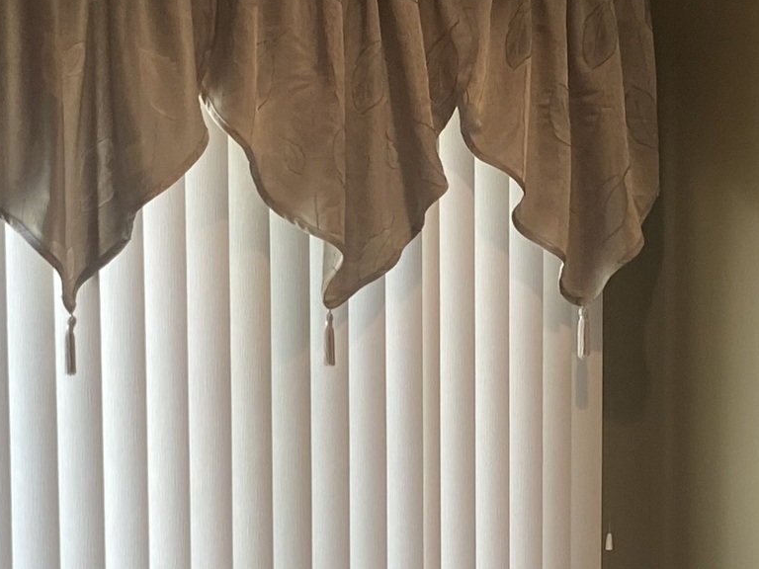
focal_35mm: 104
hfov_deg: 18.8
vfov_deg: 14.0
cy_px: 571
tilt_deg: -5.8
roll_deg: +0.2
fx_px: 2280
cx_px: 532
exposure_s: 1/60
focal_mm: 4.25
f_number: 1.8
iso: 64
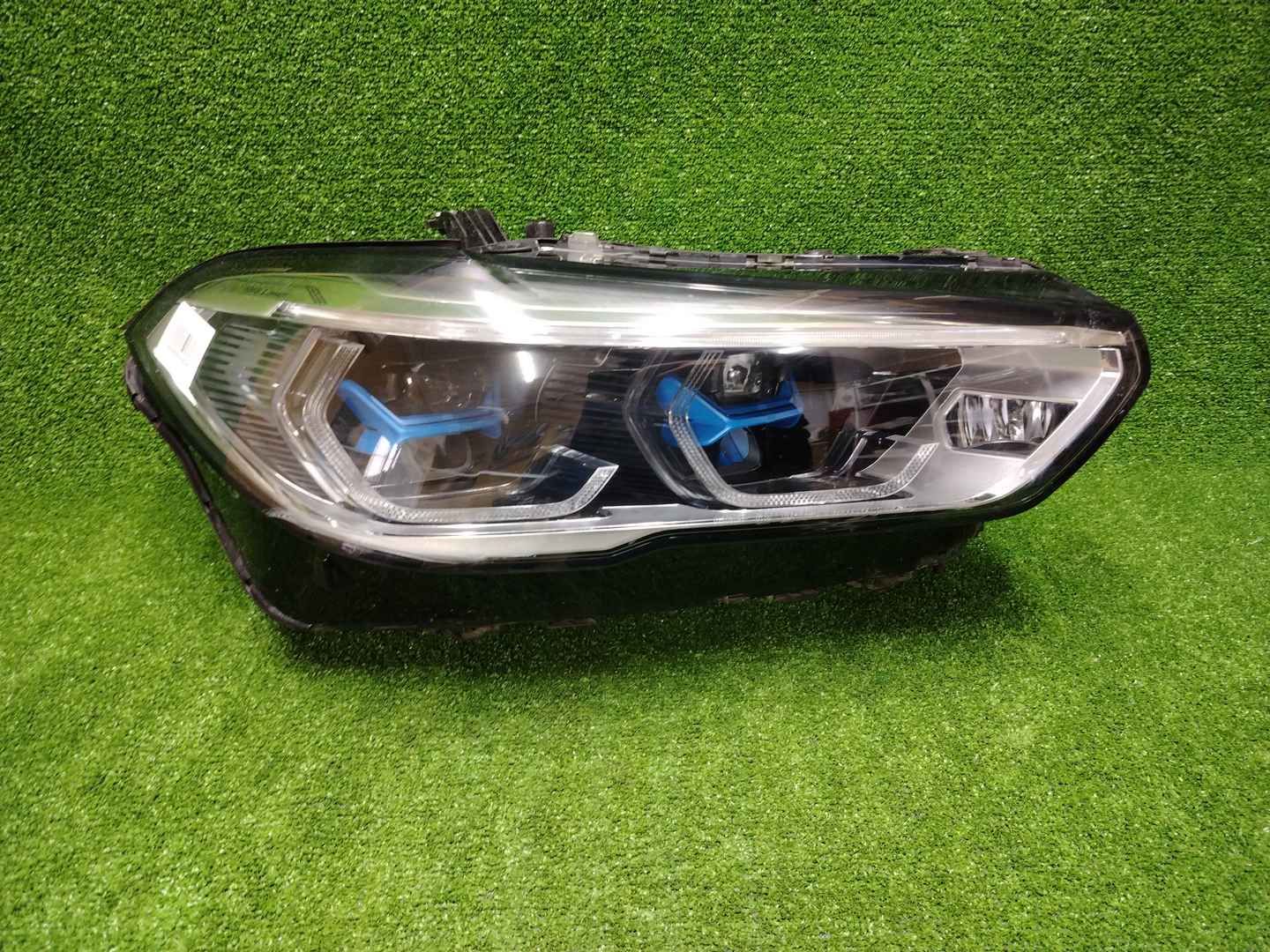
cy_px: 476
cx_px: 635
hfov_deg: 71.6
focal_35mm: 24
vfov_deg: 56.8
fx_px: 881
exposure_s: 1/33
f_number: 1.75
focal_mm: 5.25
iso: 445
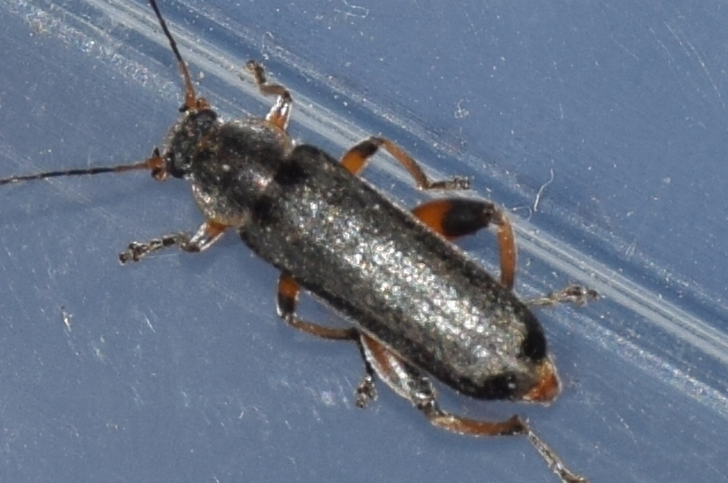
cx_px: 364
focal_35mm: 150
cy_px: 242
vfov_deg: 9.1
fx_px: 3027
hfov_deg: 13.7
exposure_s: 1/160
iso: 100
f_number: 13
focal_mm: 100
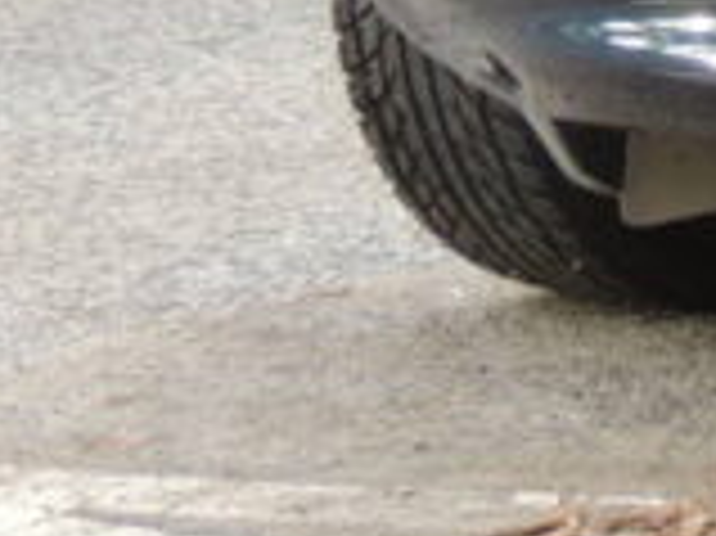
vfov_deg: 3.7
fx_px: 7999
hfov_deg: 4.9
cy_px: -1022
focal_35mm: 387
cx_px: 2107
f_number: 3.7
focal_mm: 10.7
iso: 180
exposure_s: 1/60
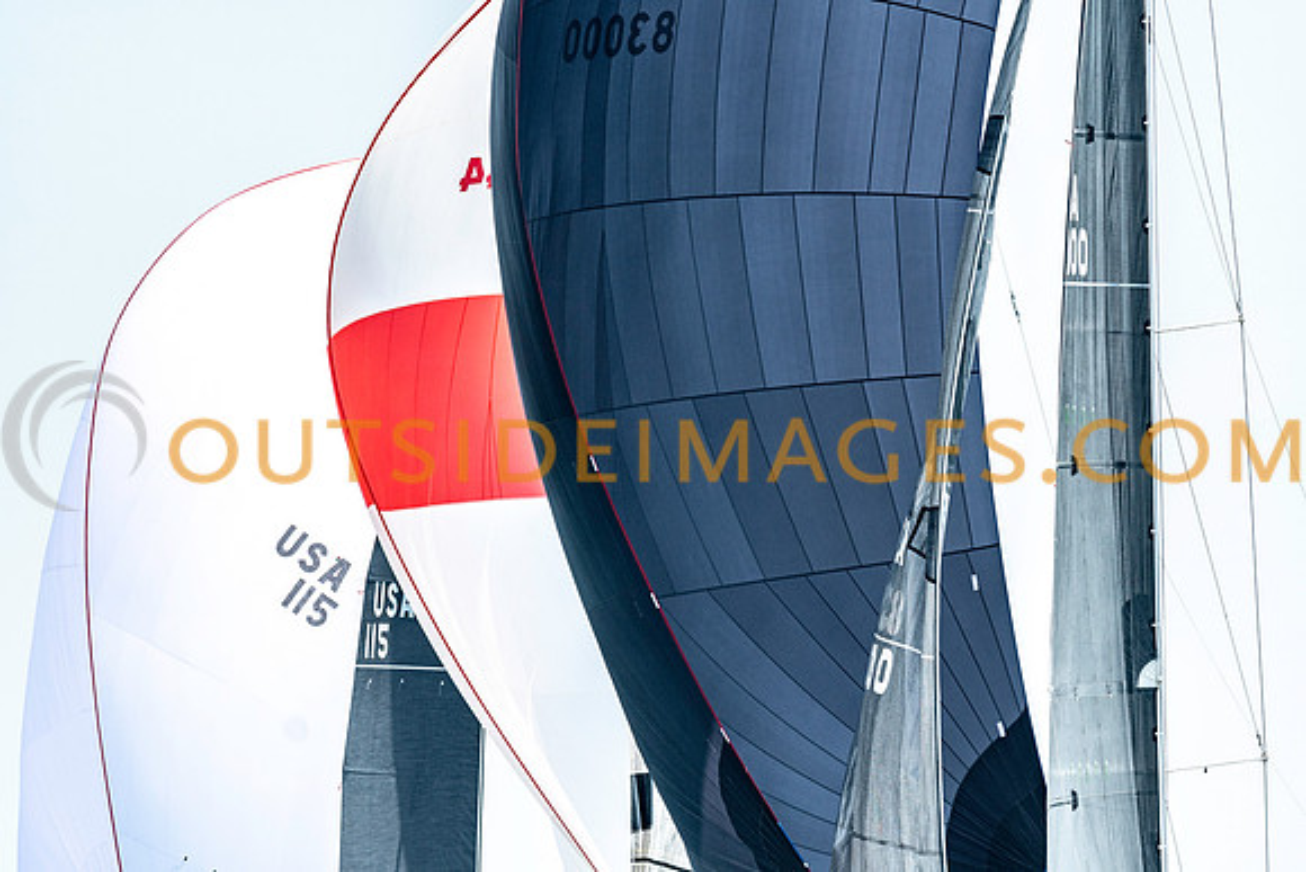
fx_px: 16328
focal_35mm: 450
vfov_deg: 3.1
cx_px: 653
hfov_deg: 4.6
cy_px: 436
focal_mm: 300
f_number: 5.6
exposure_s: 1/2000
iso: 320
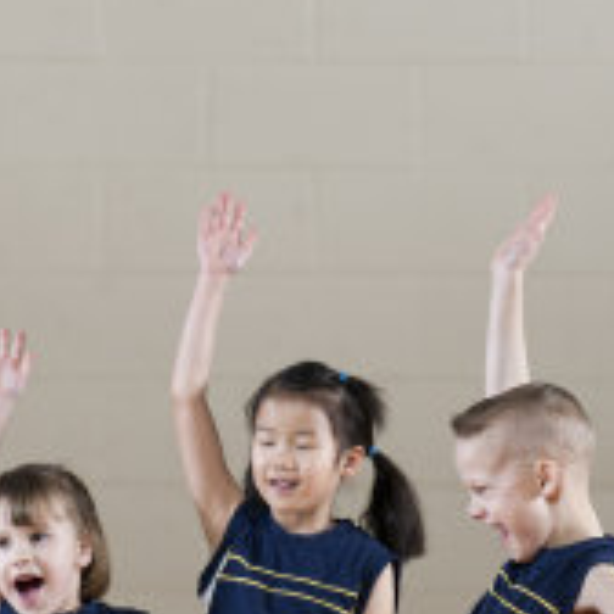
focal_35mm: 589
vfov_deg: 3.0
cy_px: 365
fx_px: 11820
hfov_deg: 3.0
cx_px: 238
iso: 100
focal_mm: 190
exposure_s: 1/160
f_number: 4
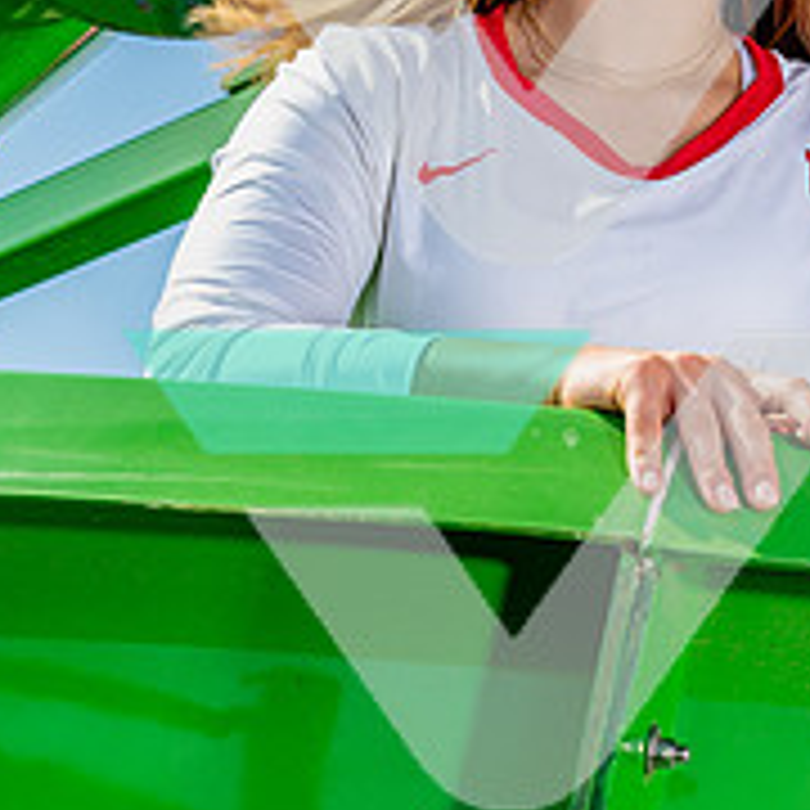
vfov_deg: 13.4
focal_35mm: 129
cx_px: 1282
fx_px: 3415
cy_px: 25
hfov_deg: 12.7
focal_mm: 47
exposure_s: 1/125
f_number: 8
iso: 100
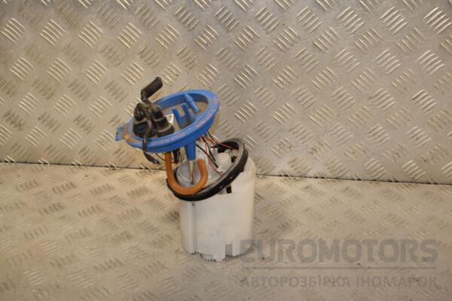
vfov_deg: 25.8
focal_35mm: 52
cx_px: 226
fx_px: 659
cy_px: 150
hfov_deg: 37.9
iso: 800
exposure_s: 1/200
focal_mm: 35
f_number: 8
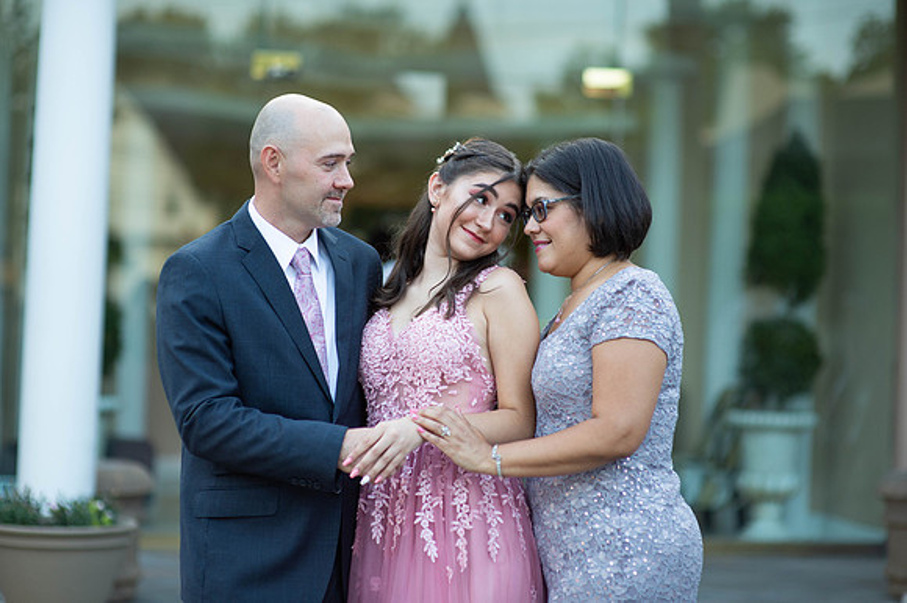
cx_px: 454
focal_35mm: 85
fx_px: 2140
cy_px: 302
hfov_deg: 23.9
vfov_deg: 16.1
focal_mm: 85
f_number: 2
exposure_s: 1/500
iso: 250
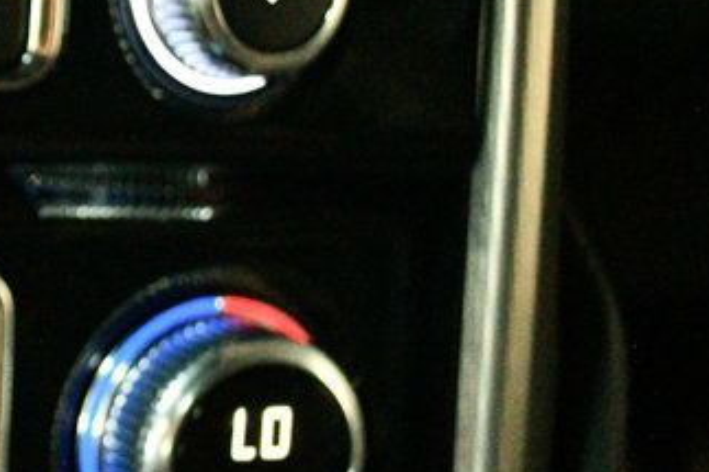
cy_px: 231
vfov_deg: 12.0
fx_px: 2244
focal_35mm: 114
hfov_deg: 16.6
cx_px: -312
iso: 12800
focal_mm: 24
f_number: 4
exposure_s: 1/60
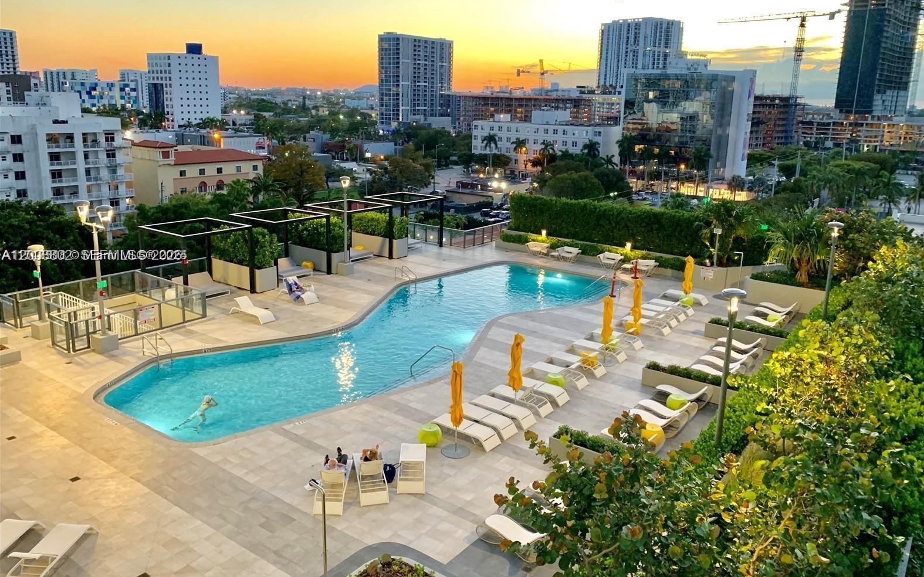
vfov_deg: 44.5
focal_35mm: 28
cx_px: 469
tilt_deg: -12.2
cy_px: 256
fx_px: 705
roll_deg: -1.7
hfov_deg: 66.5
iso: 320
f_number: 1.8
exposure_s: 1/60
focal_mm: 4.25
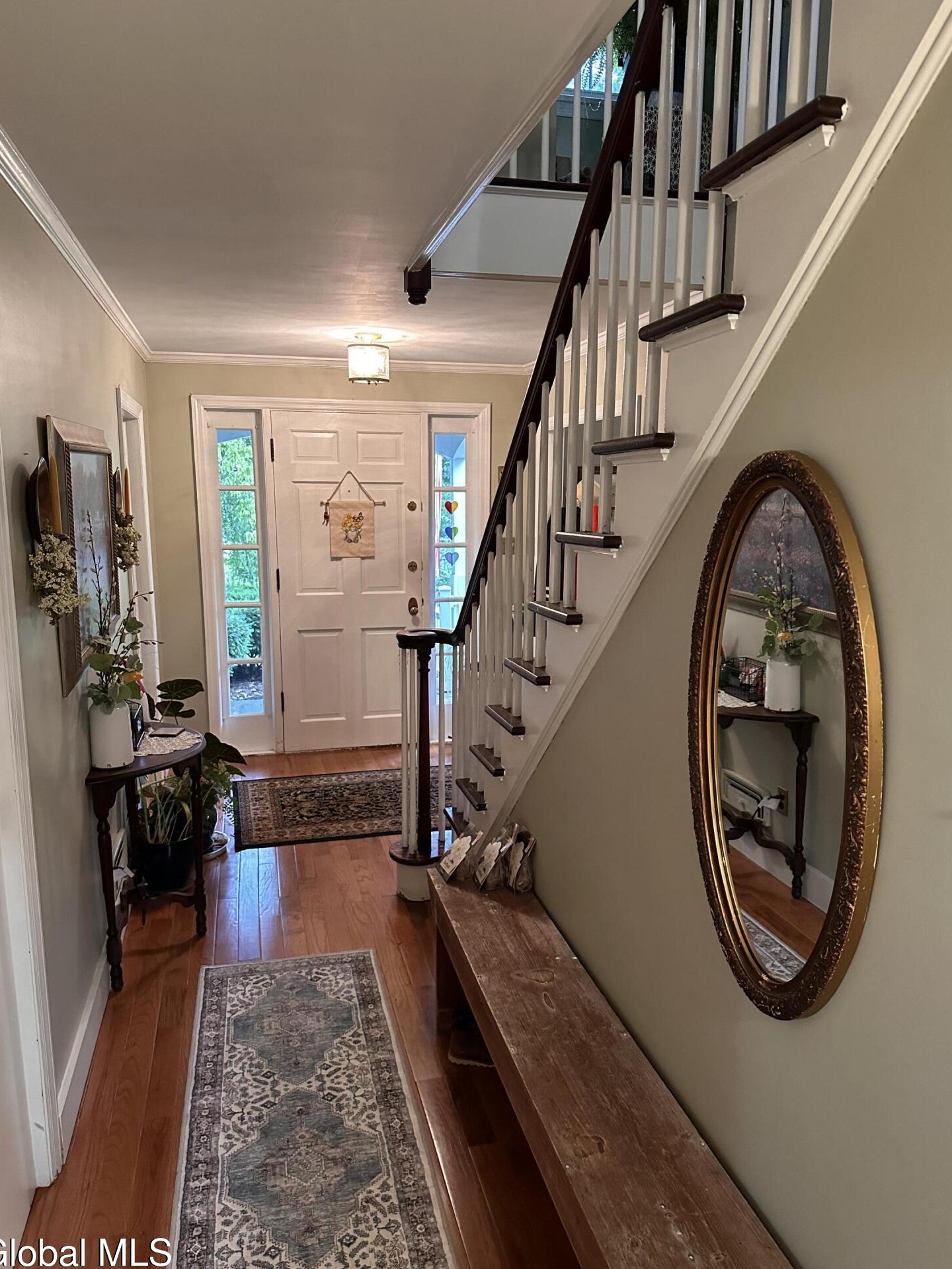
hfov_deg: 54.9
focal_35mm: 25
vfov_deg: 69.4
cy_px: 652
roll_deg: -1.0
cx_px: 472
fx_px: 917
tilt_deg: -10.1
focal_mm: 6.86
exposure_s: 1/60
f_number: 1.78
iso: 800
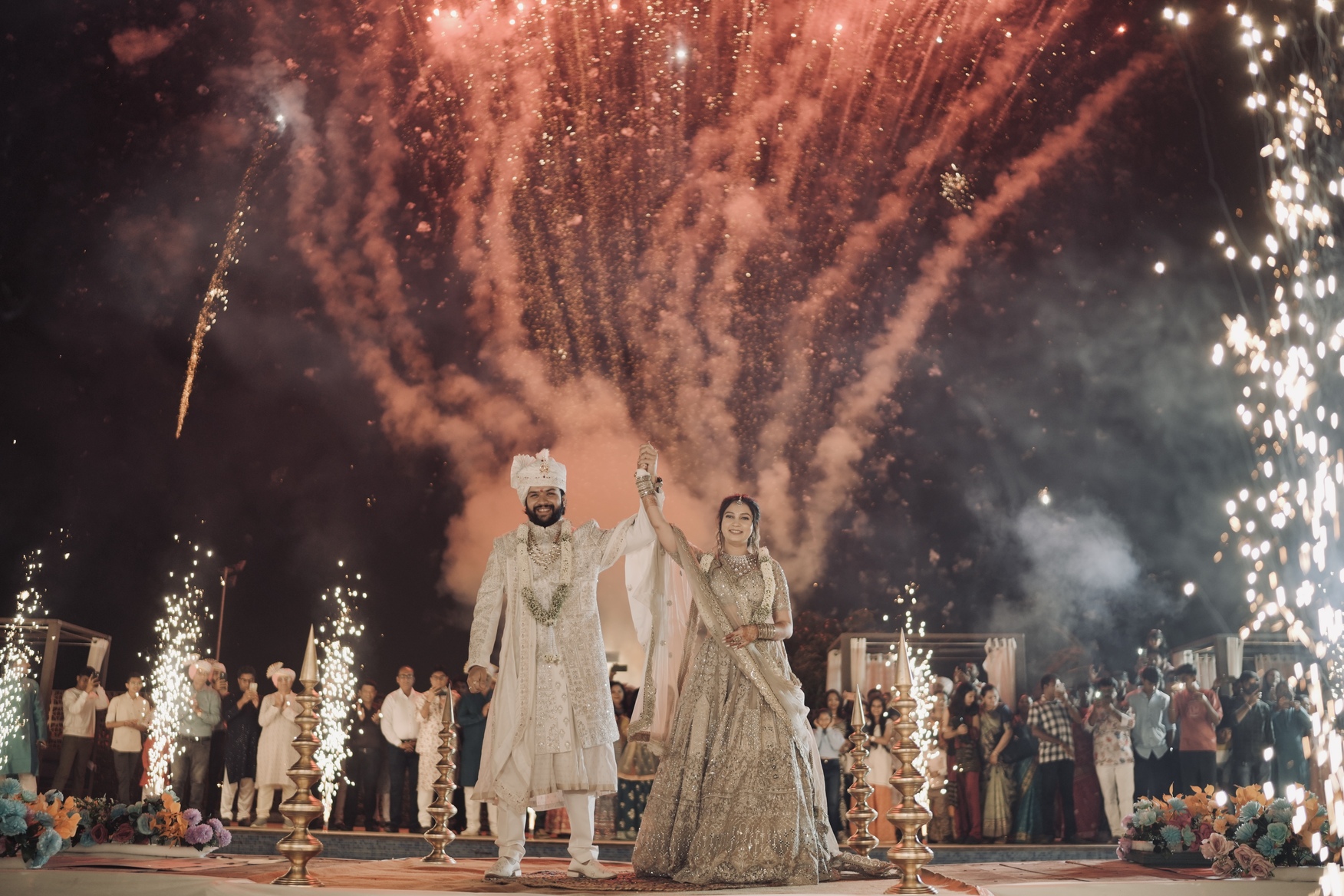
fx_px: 1307
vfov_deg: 37.9
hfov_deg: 54.4
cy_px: 448
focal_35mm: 35
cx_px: 672
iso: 500
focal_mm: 35
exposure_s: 1/400
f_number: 1.4
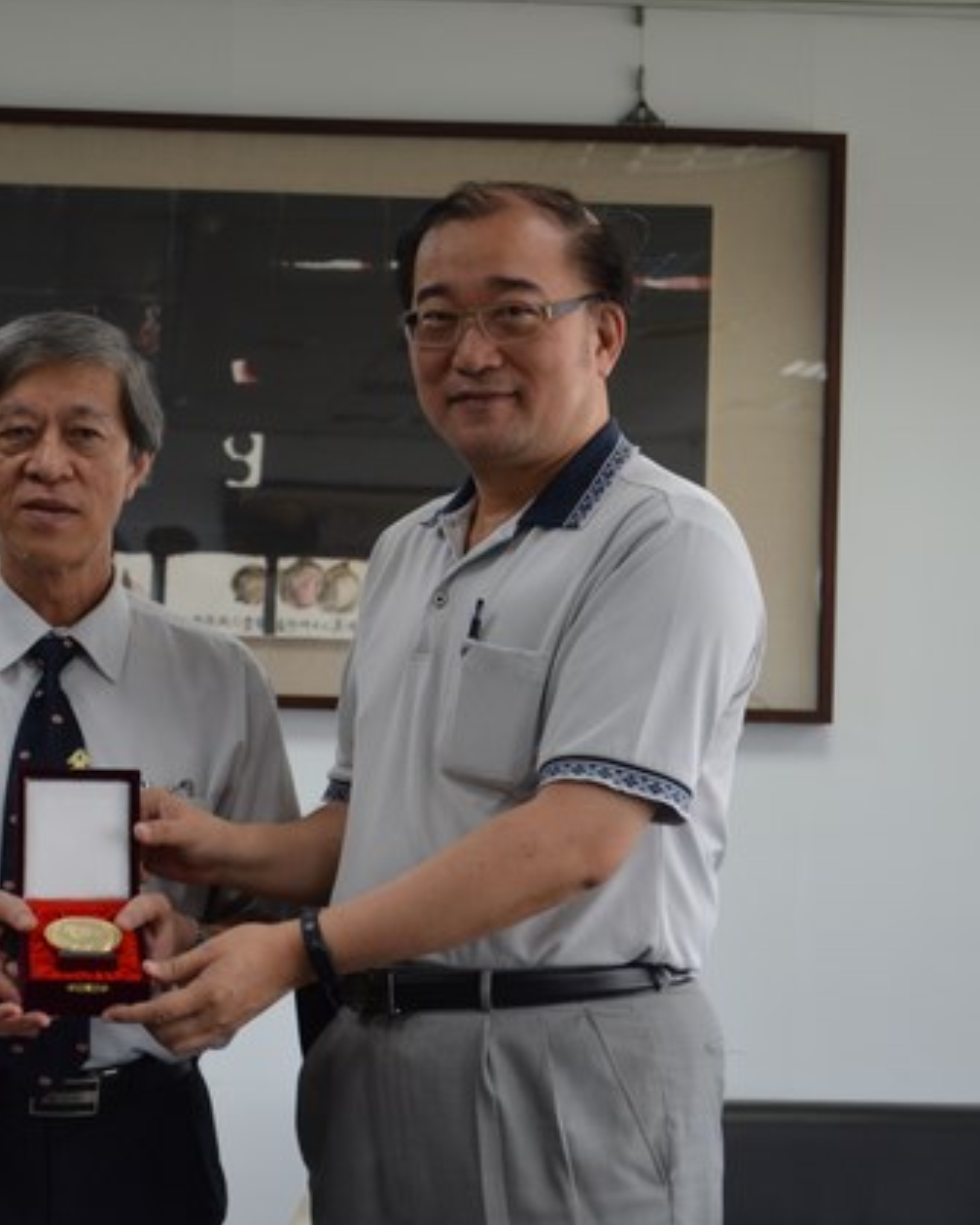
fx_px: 4268
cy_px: 612
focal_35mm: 118
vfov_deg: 16.3
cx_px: 140
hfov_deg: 13.0
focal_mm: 55
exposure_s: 1/60
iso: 450
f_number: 5.6
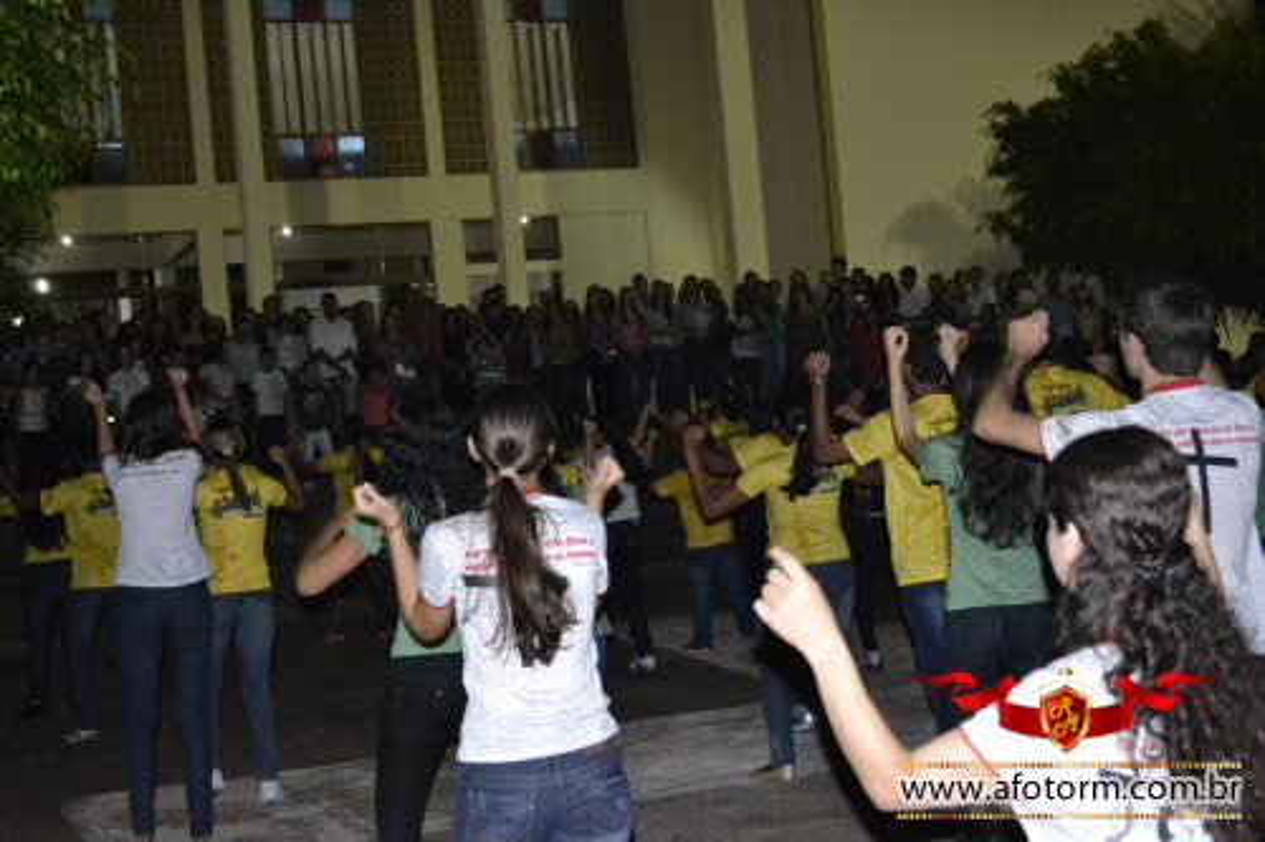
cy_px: 421
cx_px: 632
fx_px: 1897
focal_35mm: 54
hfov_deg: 36.9
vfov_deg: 25.0
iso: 3200
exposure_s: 1/60
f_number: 5
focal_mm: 36
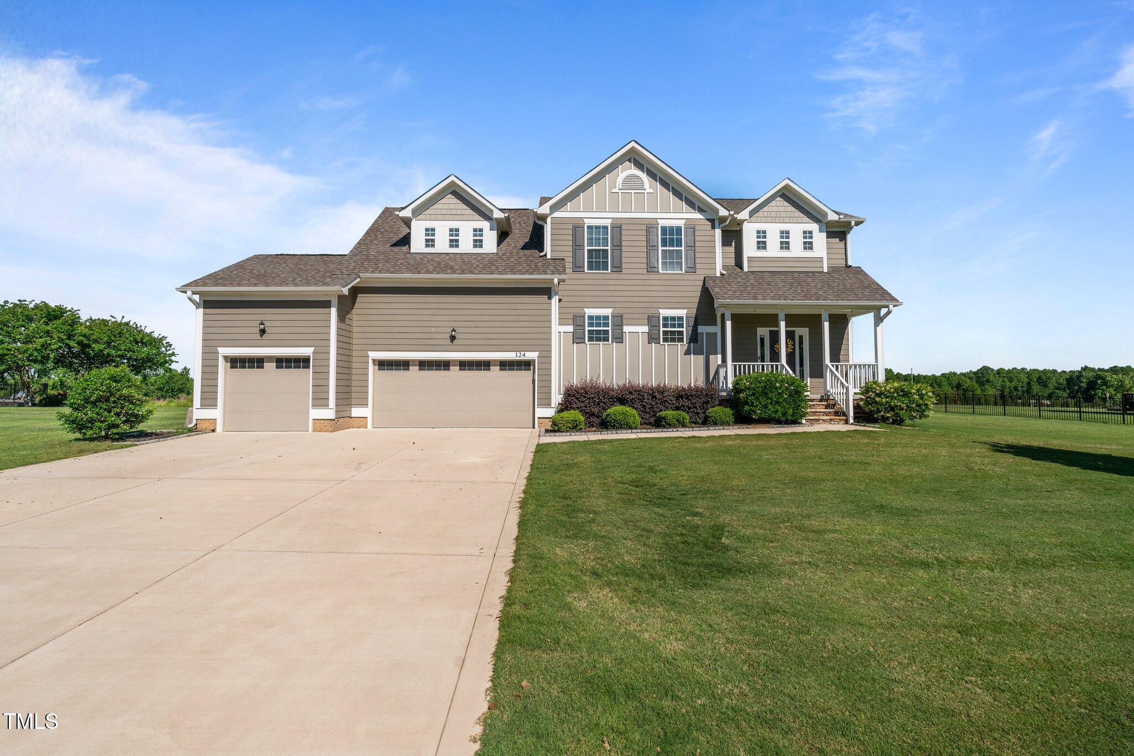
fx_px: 520
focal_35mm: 16
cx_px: 567
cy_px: 378
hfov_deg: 95.0
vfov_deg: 72.1
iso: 400
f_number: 8
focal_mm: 16.5
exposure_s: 1/2000
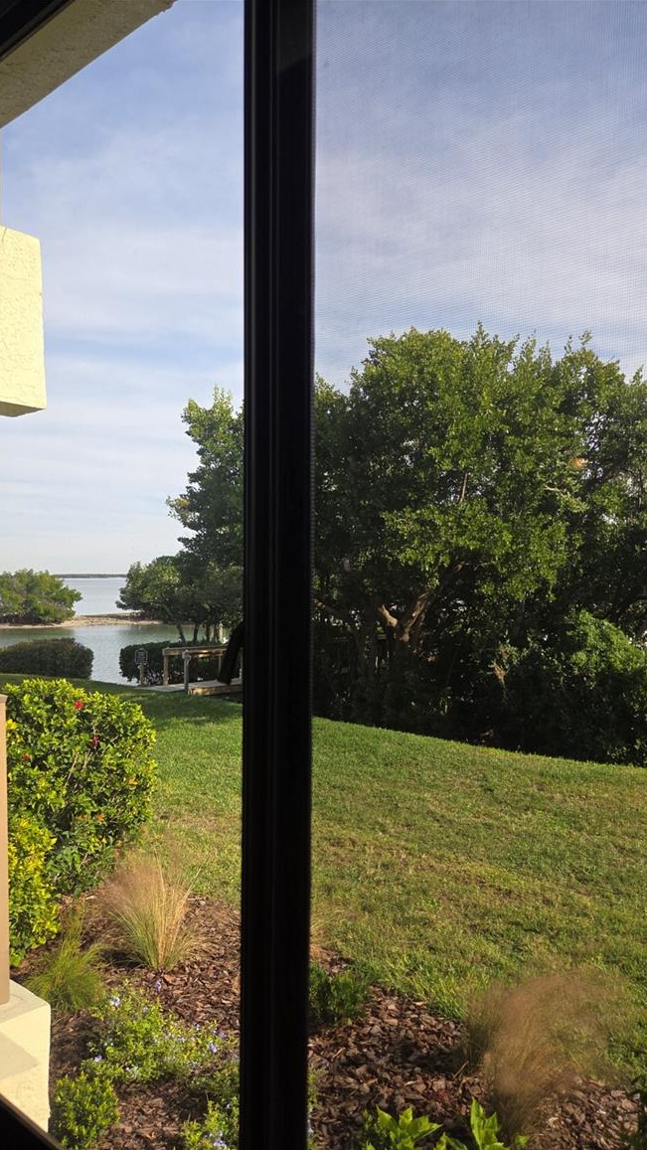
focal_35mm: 26
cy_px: 595
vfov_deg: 71.9
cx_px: 375
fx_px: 793
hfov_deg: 44.3
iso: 25
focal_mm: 5.4
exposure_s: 1/553
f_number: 1.8
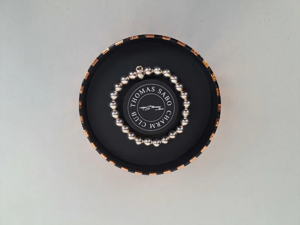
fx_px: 208
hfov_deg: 71.6
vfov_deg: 56.8
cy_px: 112
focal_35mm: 24
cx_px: 150
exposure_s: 1/50
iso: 50
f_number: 1.8
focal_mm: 5.23
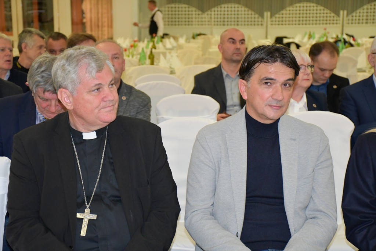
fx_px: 877
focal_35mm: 84
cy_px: 126
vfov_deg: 16.3
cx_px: 188
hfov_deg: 24.2
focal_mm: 56
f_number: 4.8
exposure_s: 1/60
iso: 3200
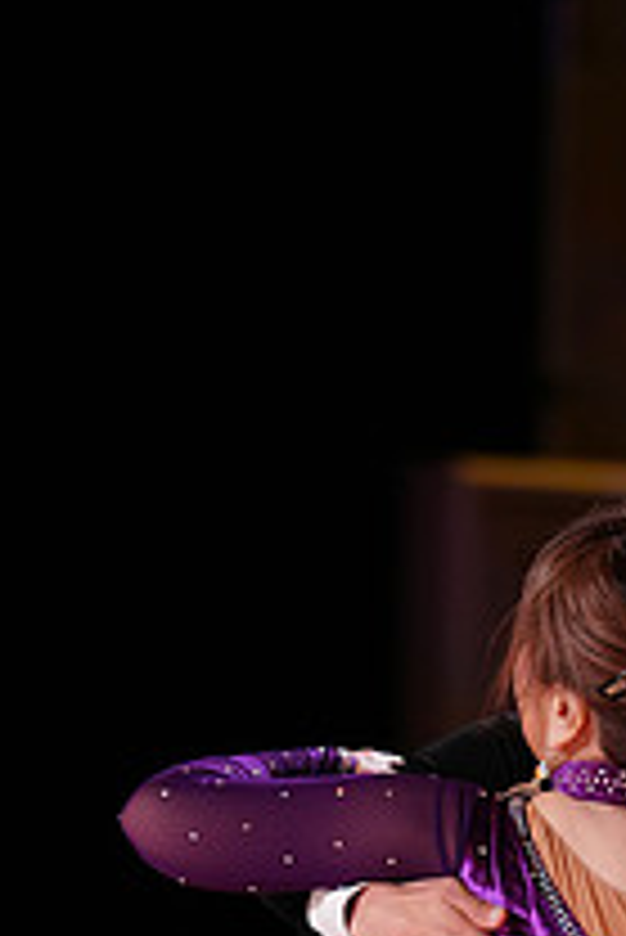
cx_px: 484
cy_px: 1260
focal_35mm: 558
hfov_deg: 2.5
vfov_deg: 3.7
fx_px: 14529
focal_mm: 200
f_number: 2.8
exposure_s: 1/400
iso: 1250
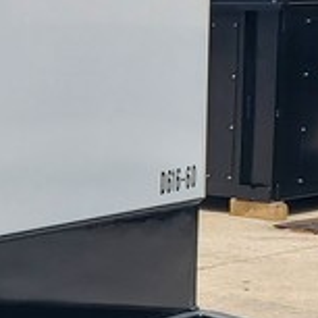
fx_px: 1601
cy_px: 295
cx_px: -37
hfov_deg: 11.2
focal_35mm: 154
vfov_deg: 11.3
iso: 50
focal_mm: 4.3
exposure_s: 1/1930
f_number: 2.4
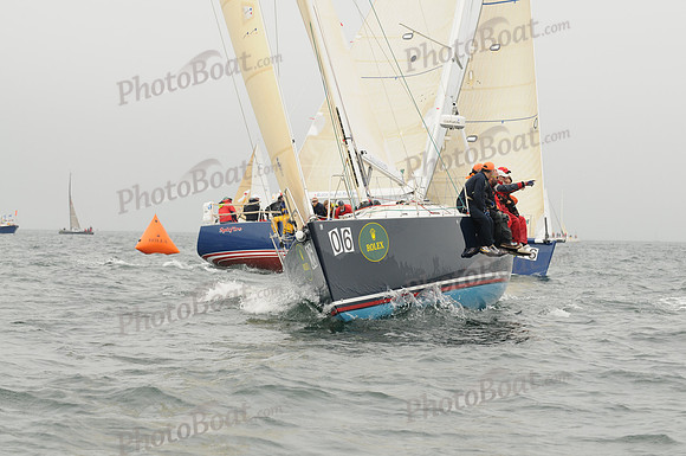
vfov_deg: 9.6
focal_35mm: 142
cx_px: 343
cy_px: 228
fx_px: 2712
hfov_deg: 14.4
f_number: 5
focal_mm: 95
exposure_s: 1/800
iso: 200
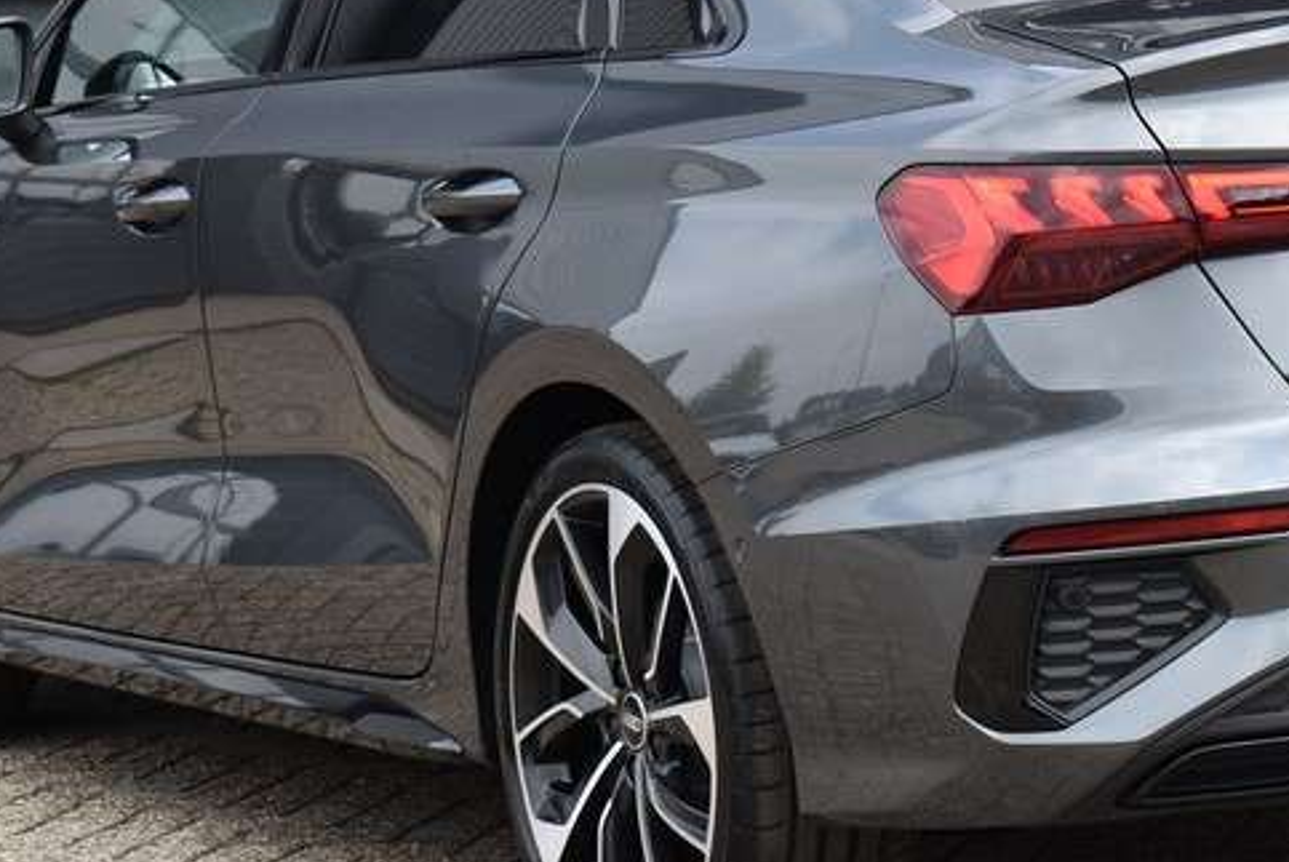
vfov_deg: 8.6
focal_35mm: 159
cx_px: 1009
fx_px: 5698
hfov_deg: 12.9
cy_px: 238
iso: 250
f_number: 8
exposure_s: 1/250
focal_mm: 50
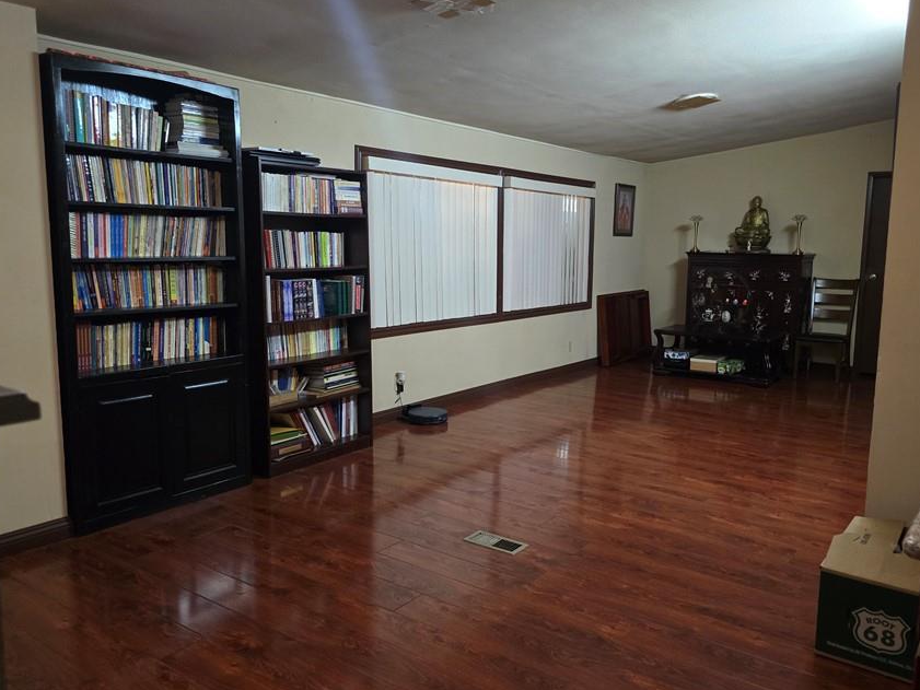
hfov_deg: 63.1
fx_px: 744
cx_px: 534
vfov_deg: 49.8
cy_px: 343
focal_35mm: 28
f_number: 1.7
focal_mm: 6.3
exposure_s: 1/60
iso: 1000
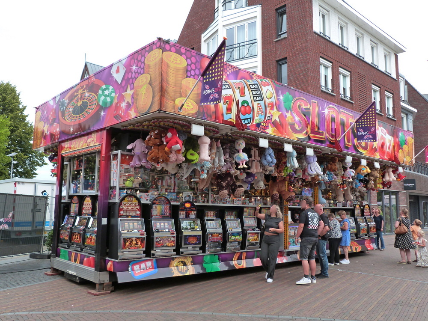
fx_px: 371
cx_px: 214
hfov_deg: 60.0
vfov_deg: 46.8
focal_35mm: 30
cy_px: 160
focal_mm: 5.2
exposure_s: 1/250
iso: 160
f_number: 4
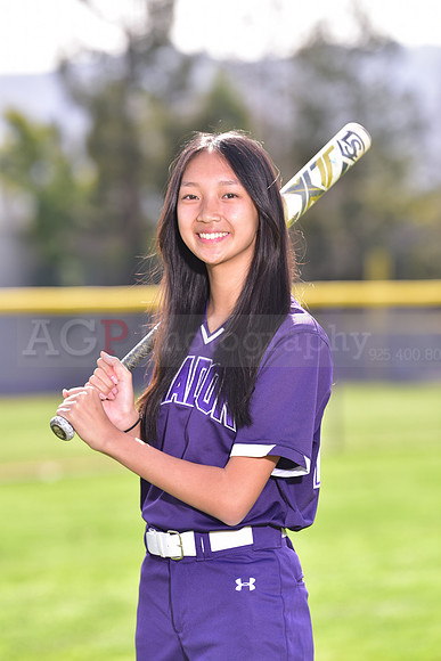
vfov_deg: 10.3
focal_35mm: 200
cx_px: 220
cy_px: 330
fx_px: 3673
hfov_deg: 6.9
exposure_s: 1/250
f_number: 4.5
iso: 100
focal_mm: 200
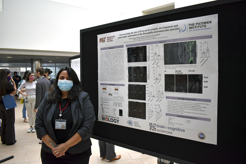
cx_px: 123
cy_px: 82
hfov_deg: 61.9
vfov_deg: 43.6
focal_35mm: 30
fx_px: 205
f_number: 3.5
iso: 900
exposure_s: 1/500
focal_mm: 20
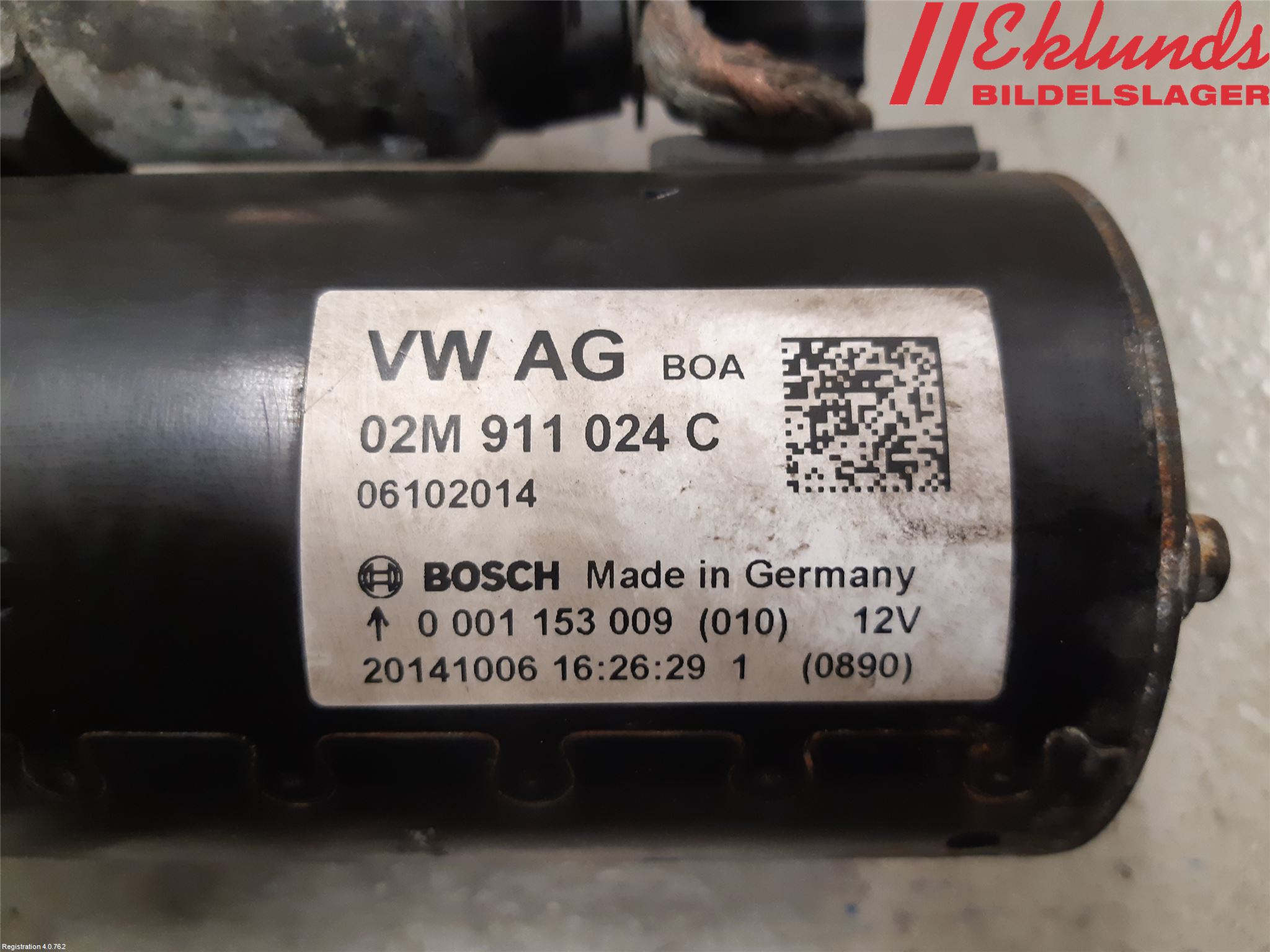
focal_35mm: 26
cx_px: 635
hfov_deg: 67.3
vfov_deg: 53.1
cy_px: 476
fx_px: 954
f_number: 1.7
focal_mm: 3.93
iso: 200
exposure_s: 1/50
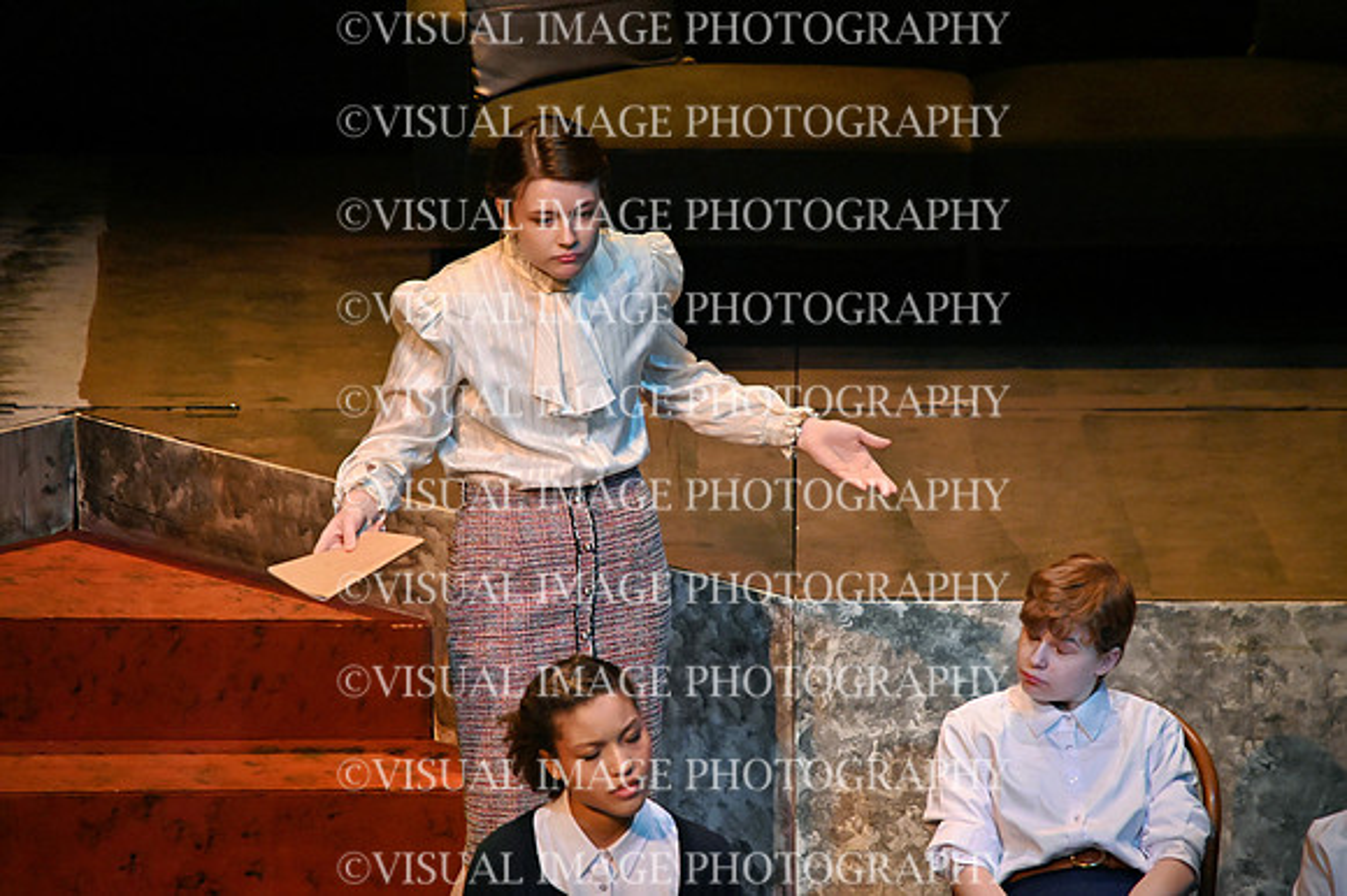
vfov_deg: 2.7
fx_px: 18697
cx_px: 674
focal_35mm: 500
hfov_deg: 4.1
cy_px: 448
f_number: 6.3
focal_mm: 500
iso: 10000
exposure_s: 1/200
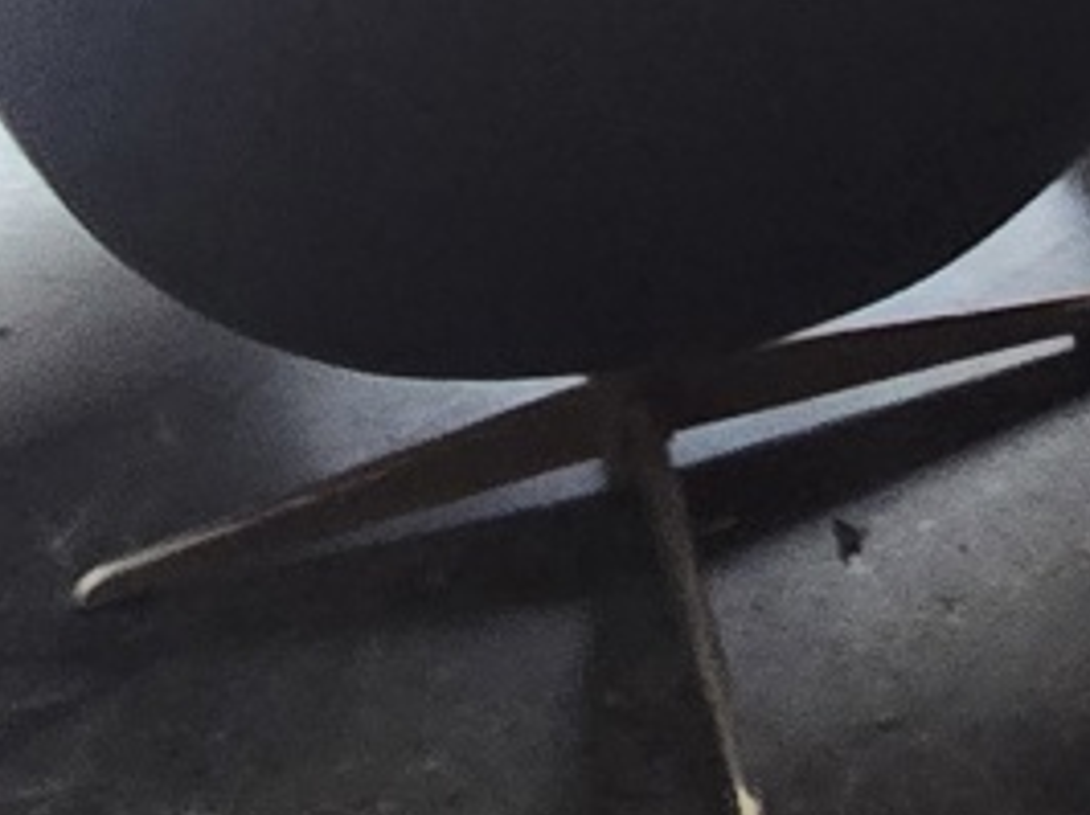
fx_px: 2957
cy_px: -1323
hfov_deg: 19.2
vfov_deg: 11.8
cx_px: 1434
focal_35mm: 94
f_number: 2.2
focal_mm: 2.2
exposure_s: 1/60
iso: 250
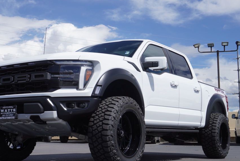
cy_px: 94
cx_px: 99
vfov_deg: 25.7
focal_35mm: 53
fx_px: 351
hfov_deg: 37.6
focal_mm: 29
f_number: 9
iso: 100
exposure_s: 1/320
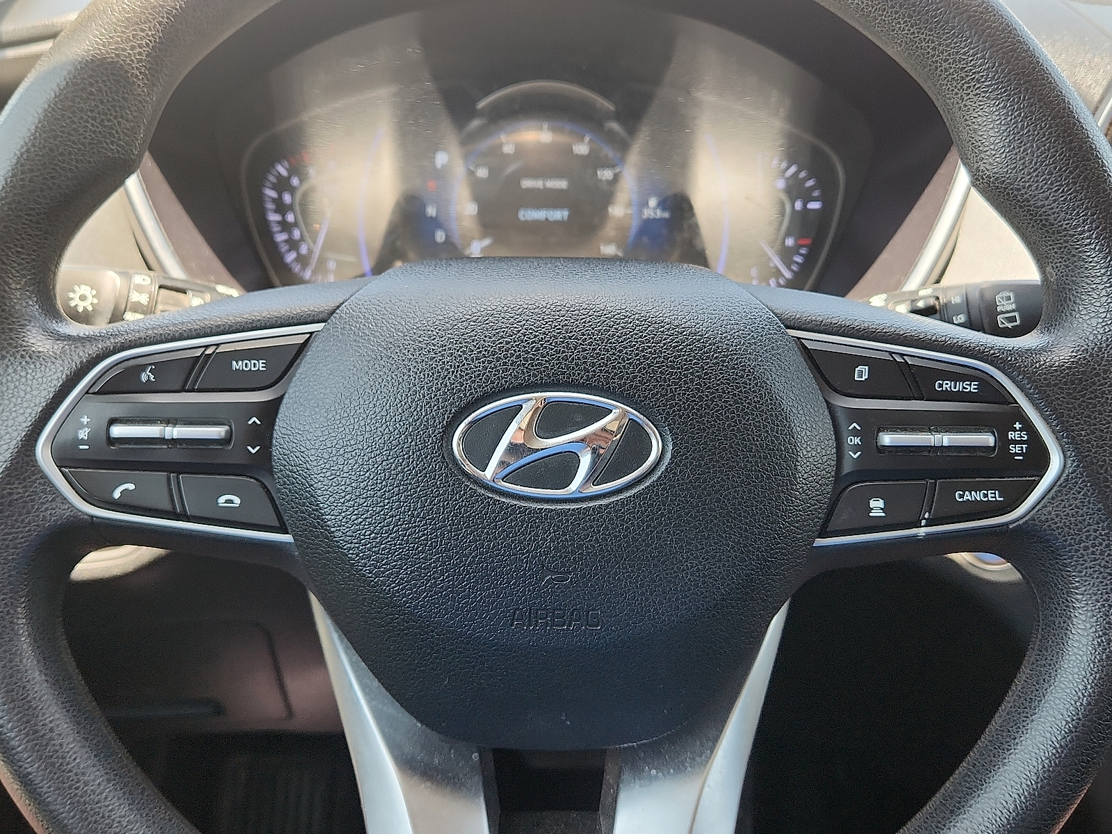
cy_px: 417
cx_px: 556
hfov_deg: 73.9
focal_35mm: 23
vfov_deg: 58.9
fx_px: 739
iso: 57
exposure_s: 1/59.2
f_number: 1.8
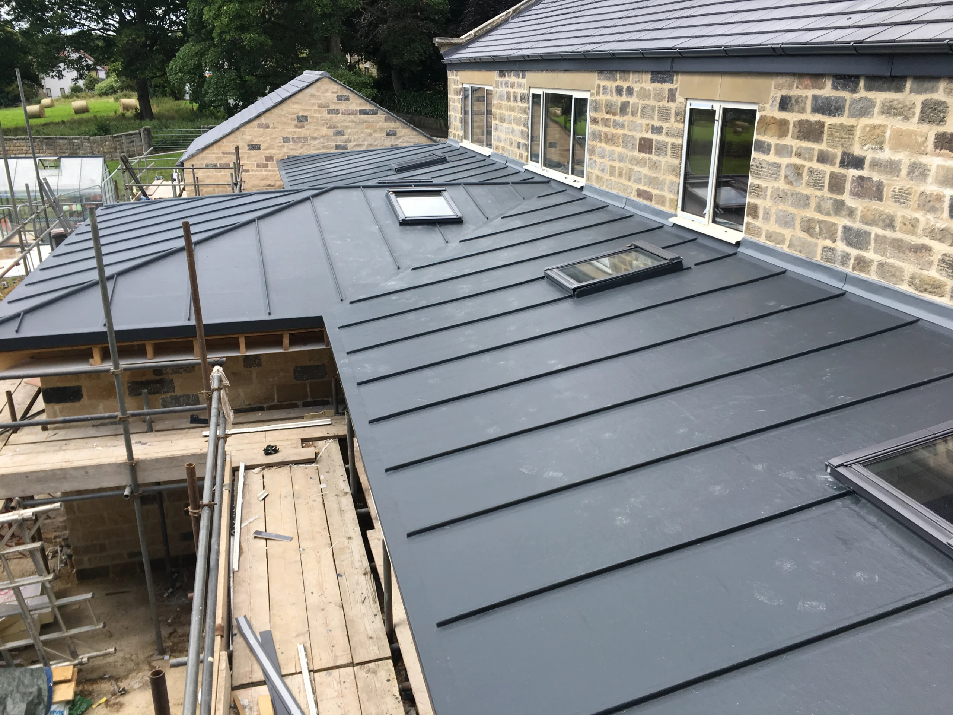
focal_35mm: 29
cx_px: 476
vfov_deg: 48.2
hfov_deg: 61.7
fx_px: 798
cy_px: 358
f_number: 2.2
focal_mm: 4.15
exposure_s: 1/545
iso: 25
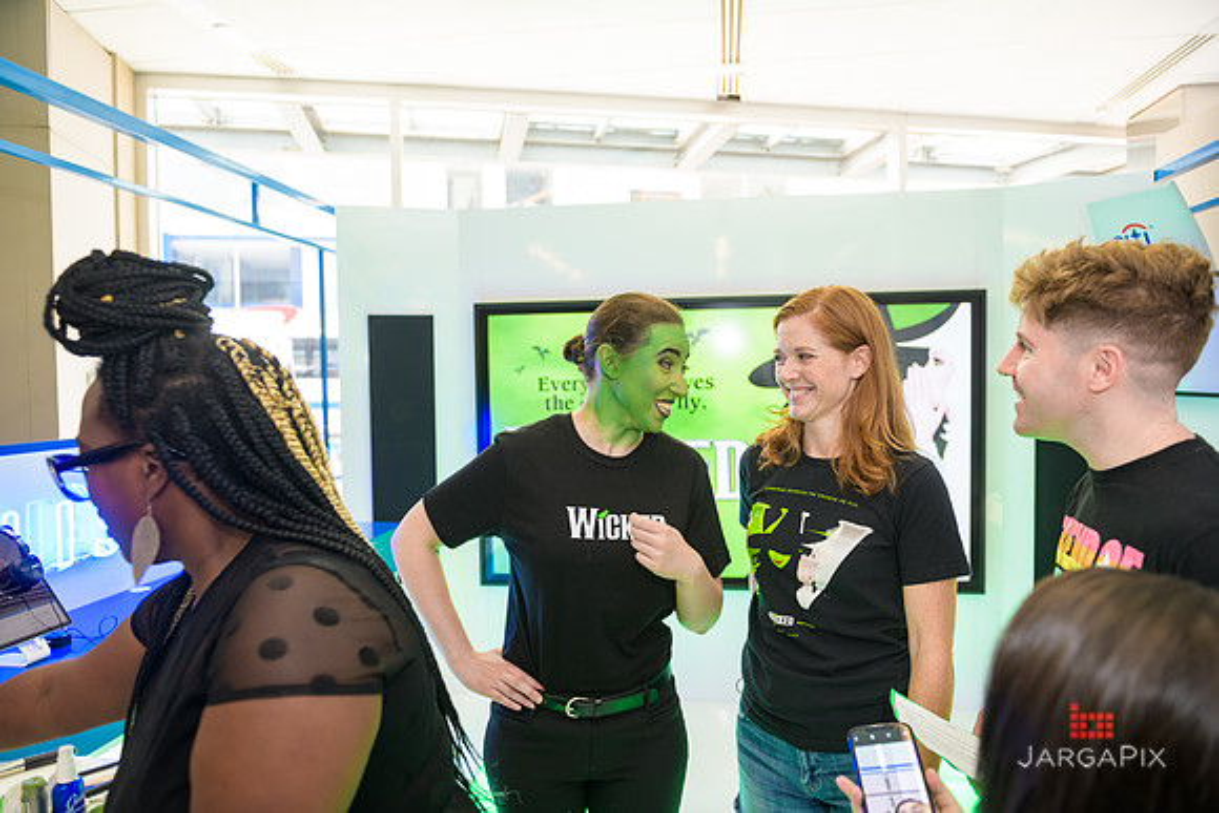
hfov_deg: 73.7
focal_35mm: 24
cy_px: 406
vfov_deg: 53.2
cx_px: 610
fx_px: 813
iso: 400
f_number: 3.2
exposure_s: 1/125
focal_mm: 24
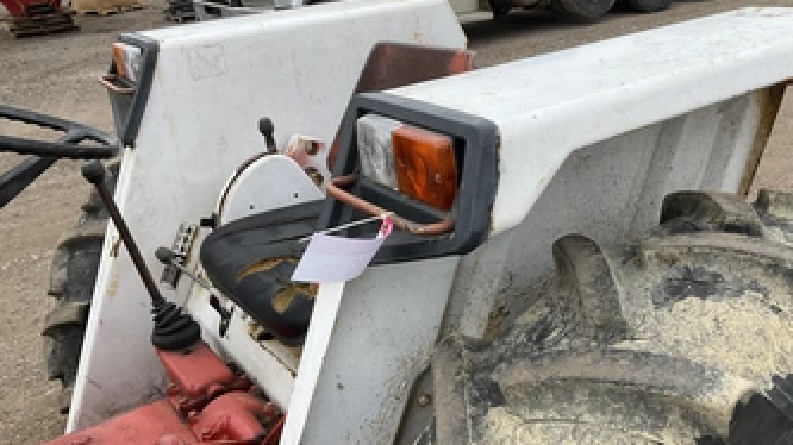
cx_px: 474
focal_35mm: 38
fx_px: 799
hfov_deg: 52.5
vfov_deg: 31.2
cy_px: 228
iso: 25
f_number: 1.8
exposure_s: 1/962
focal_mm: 3
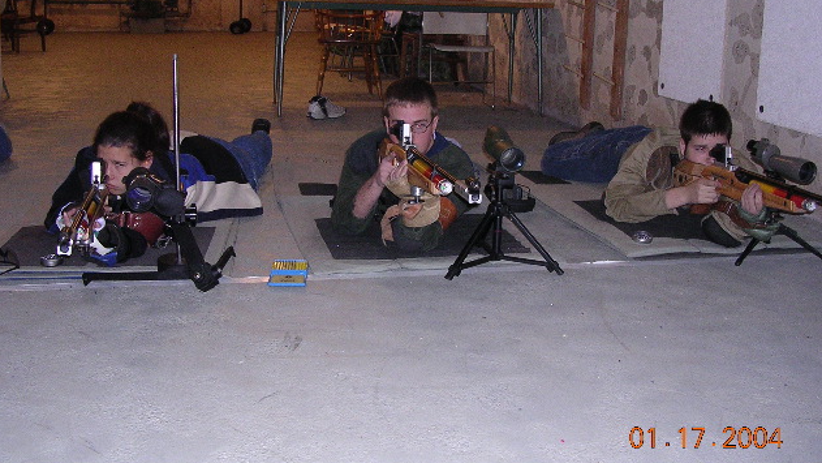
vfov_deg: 28.3
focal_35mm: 42
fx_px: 915
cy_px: 190
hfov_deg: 48.4
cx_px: 408
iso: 305
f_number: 2.8
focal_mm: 5.8
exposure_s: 1/60.1
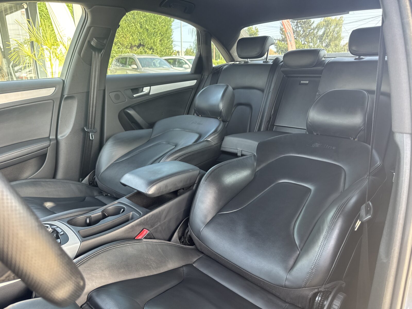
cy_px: 154
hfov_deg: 71.6
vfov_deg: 56.8
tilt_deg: -16.4
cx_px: 206
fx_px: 286
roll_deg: +0.7
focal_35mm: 24
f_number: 1.78
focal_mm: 6.76
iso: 160
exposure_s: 1/121
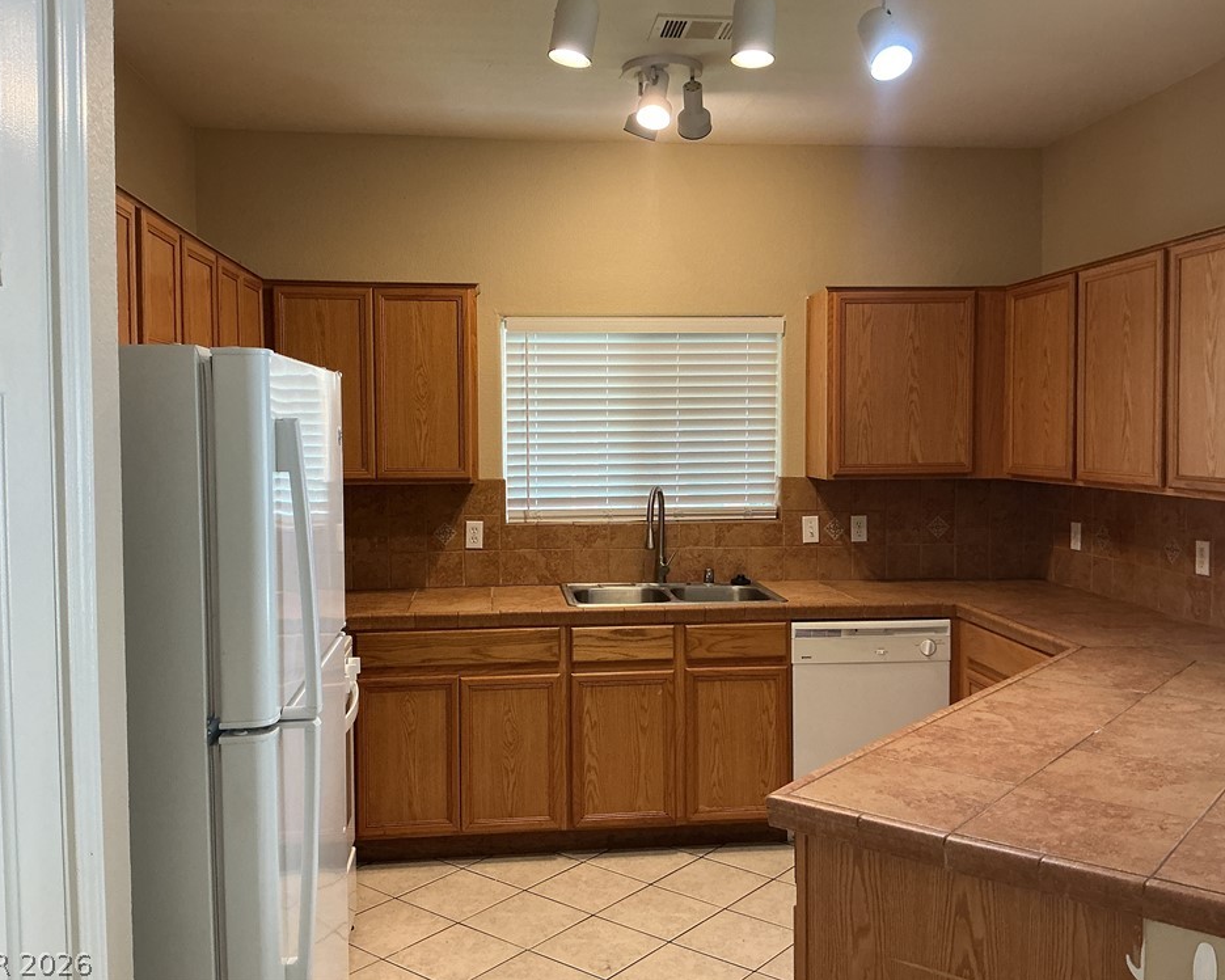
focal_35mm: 31
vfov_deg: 47.1
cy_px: 482
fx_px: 1124
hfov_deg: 57.2
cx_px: 618
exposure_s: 1/60
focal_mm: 3
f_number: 1.8
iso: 100
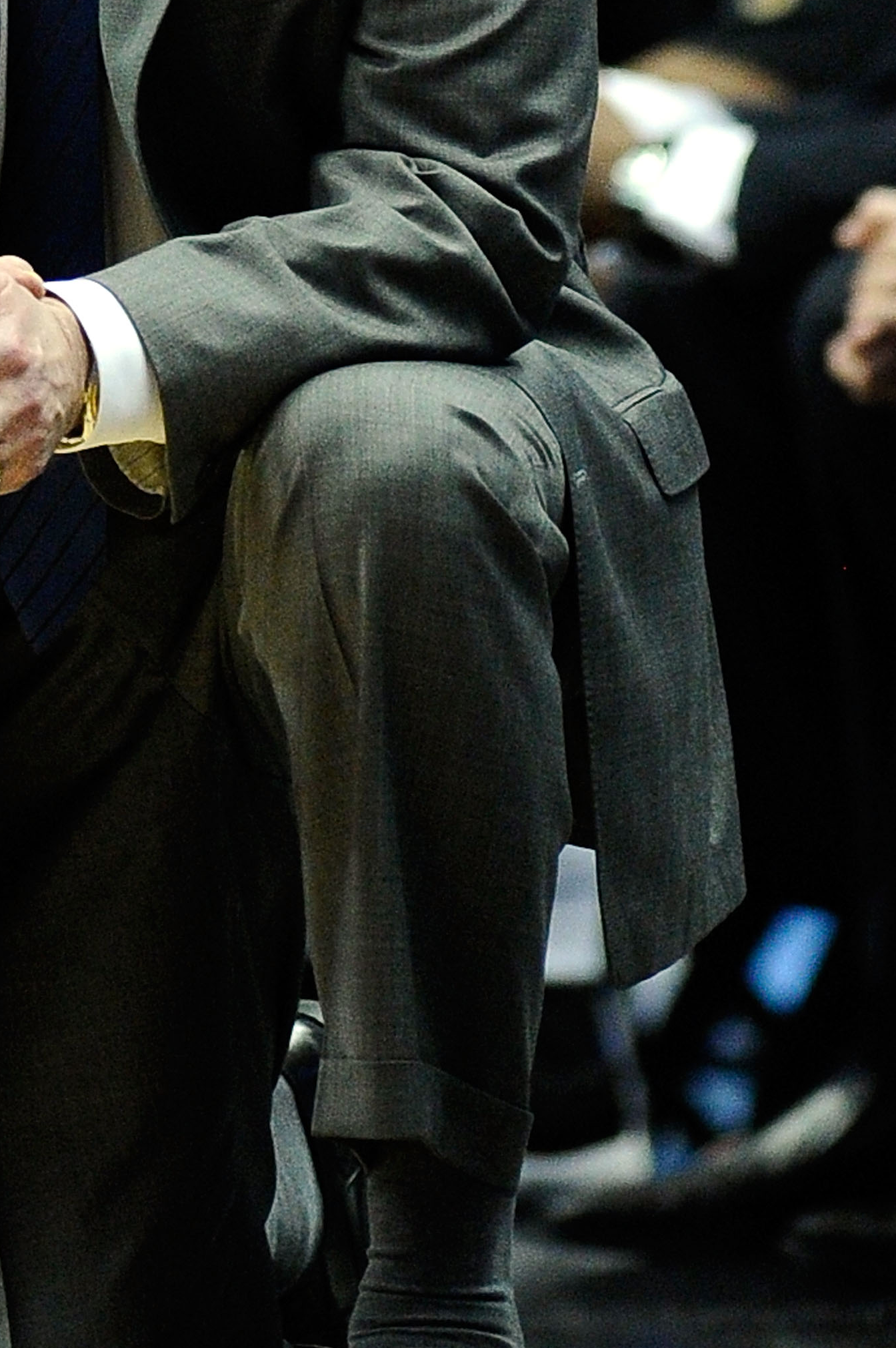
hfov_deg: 2.2
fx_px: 23625
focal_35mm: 632
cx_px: 190
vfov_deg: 3.3
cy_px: 305
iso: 4000
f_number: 2.8
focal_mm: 300
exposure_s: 1/800
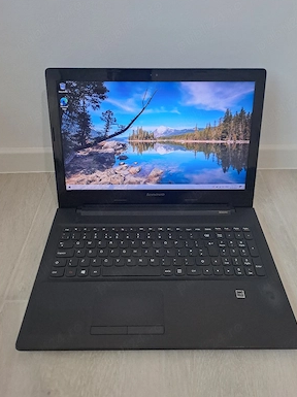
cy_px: 199
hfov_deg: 53.0
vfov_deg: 67.4
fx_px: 298
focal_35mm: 26
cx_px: 150
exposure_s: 1/50
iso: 160
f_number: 1.8
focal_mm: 4.65
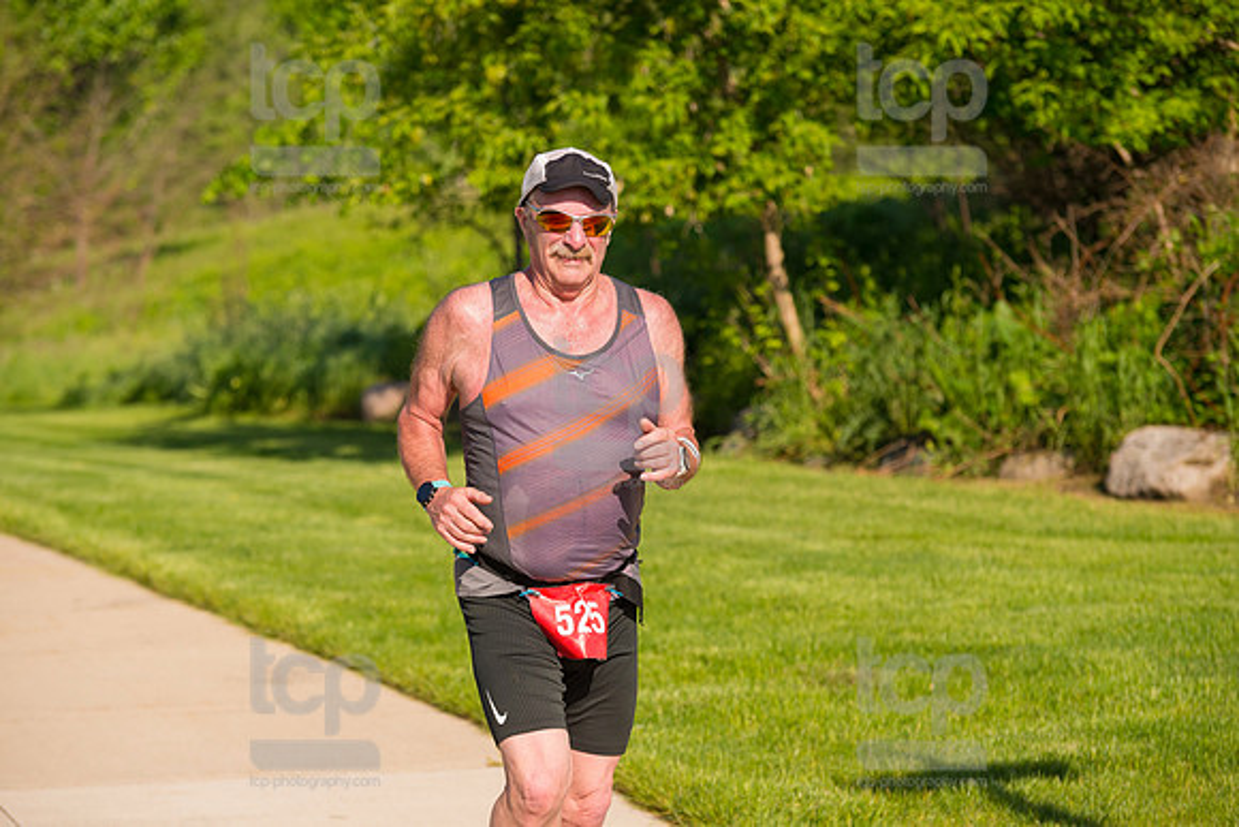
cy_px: 414
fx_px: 4475
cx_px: 620
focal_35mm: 130
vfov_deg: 10.6
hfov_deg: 15.8
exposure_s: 1/2000
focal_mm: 130
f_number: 5.6
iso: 400
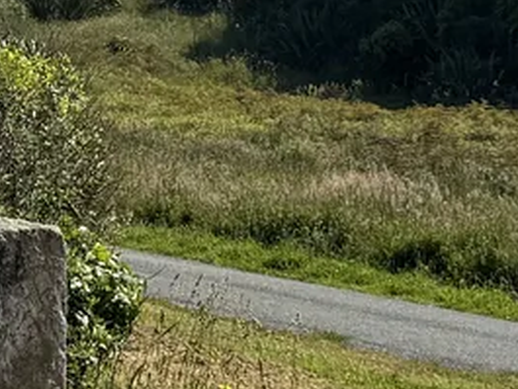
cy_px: -149
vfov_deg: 10.0
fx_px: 2171
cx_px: -238
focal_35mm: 145
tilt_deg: +3.5
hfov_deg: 12.9
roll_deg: -1.8
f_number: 1.78
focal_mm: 6.76
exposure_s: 1/6410
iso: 80
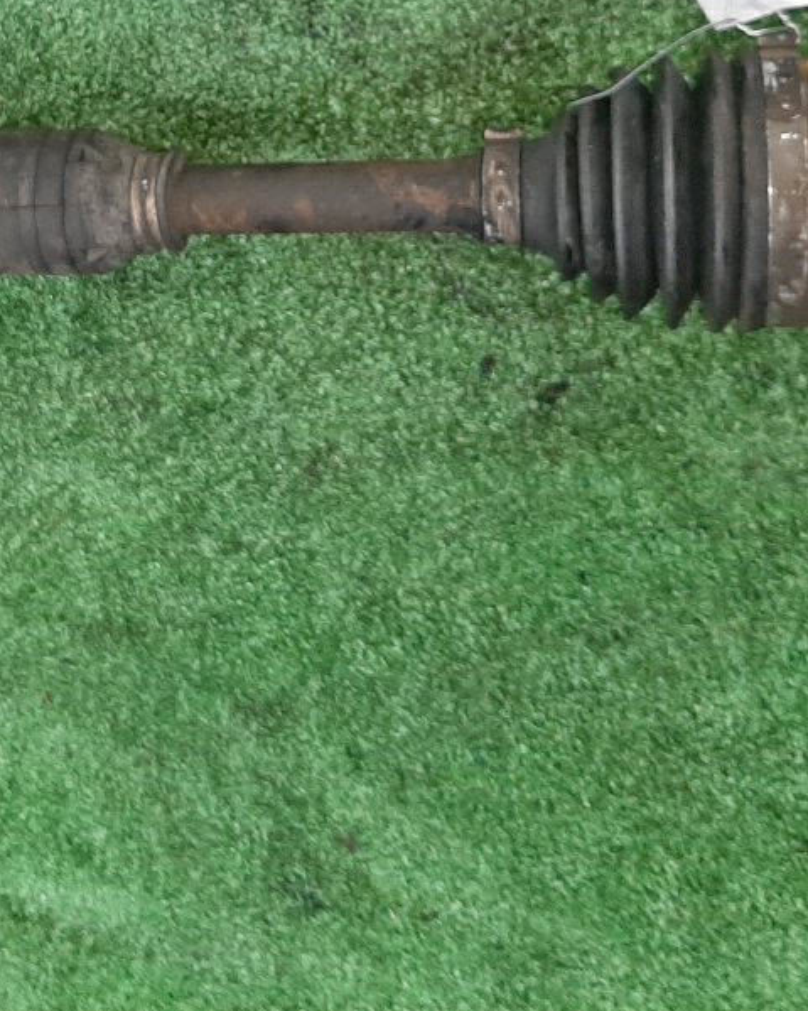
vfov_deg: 29.7
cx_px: 214
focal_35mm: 61
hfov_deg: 24.7
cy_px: 111
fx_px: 1824
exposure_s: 1/33
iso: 170
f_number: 1.7
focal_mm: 3.93
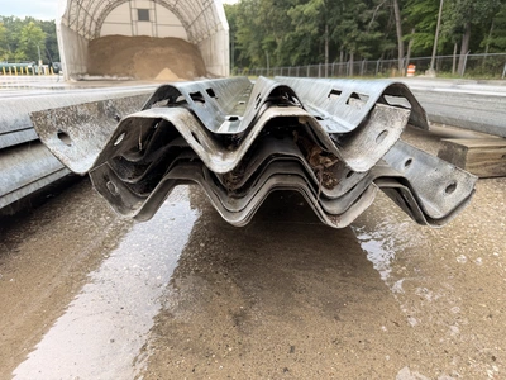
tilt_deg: -18.1
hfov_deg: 71.6
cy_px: 190
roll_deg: +0.0
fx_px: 351
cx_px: 253
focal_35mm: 24
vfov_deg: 56.8
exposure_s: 1/121
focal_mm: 6.76
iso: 100
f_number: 1.78
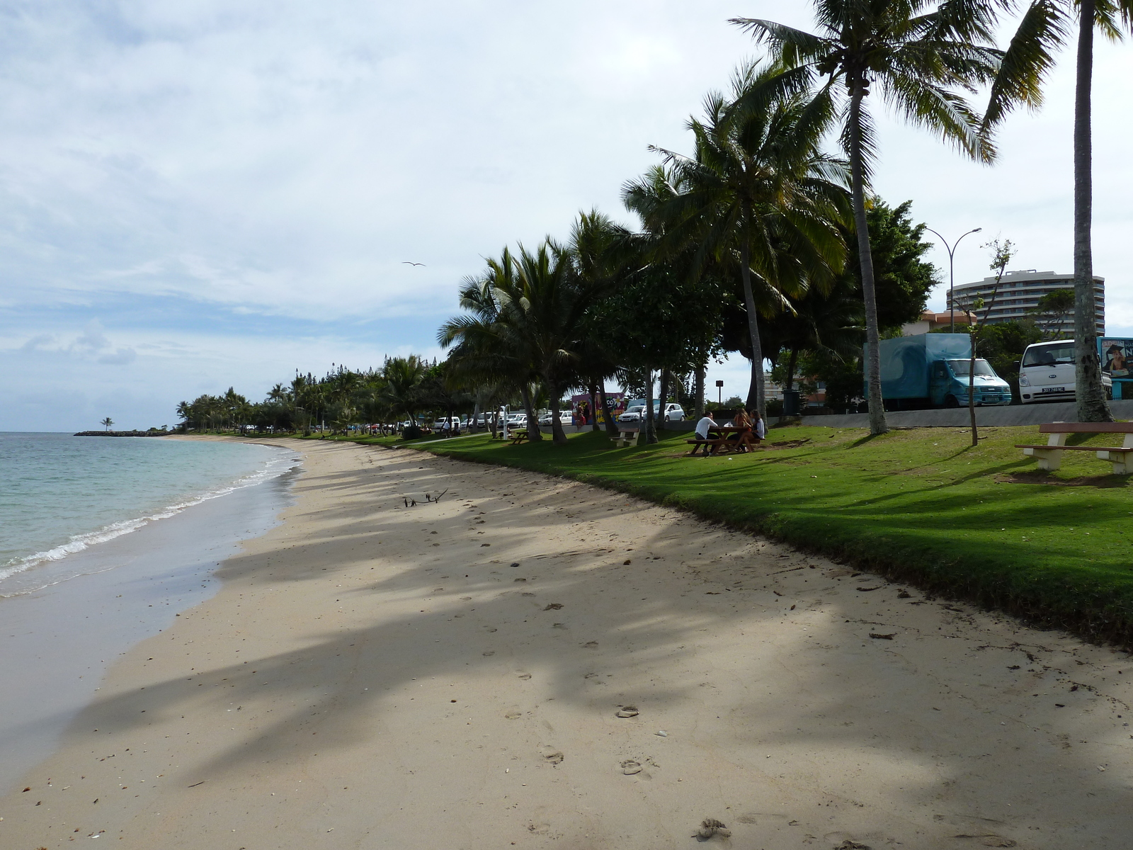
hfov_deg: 69.4
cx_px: 566
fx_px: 818
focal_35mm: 25
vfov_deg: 54.9
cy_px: 425
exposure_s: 1/500
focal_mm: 4.1
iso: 80
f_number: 5
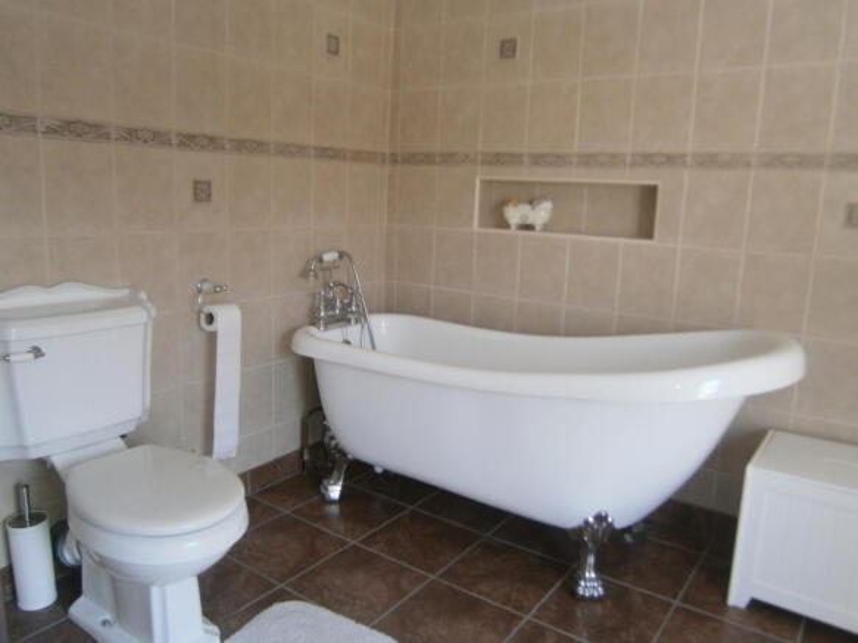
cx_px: 429
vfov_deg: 53.0
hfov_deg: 67.3
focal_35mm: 26
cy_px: 322
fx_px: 644
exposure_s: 1/30
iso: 100
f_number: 2.8
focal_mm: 4.7
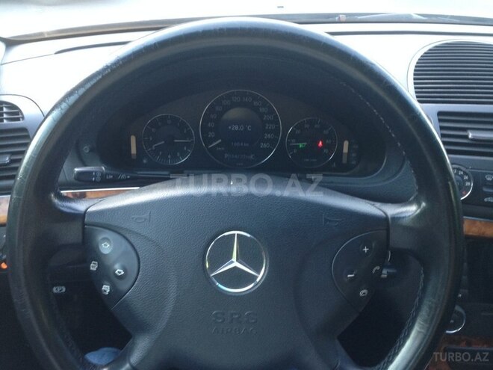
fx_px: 470
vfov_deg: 42.9
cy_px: 185
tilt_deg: -29.6
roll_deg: -2.8
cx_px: 246
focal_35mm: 33
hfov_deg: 55.4
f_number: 2.4
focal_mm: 4.12
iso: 80
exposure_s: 1/20
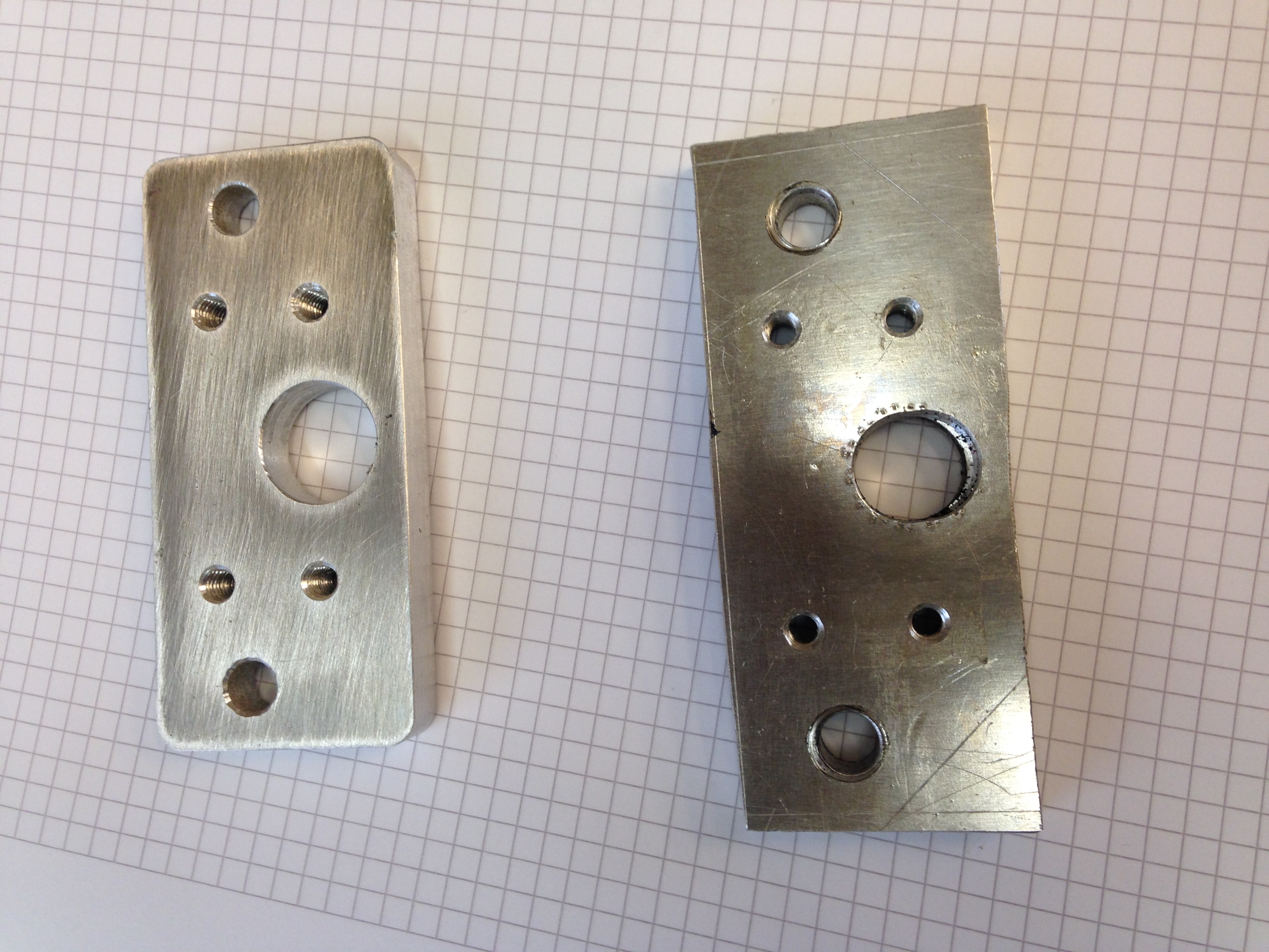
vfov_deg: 42.9
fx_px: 1210
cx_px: 634
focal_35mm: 33
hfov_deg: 55.4
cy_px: 476
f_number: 2.4
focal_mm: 4.12
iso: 64
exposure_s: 1/40
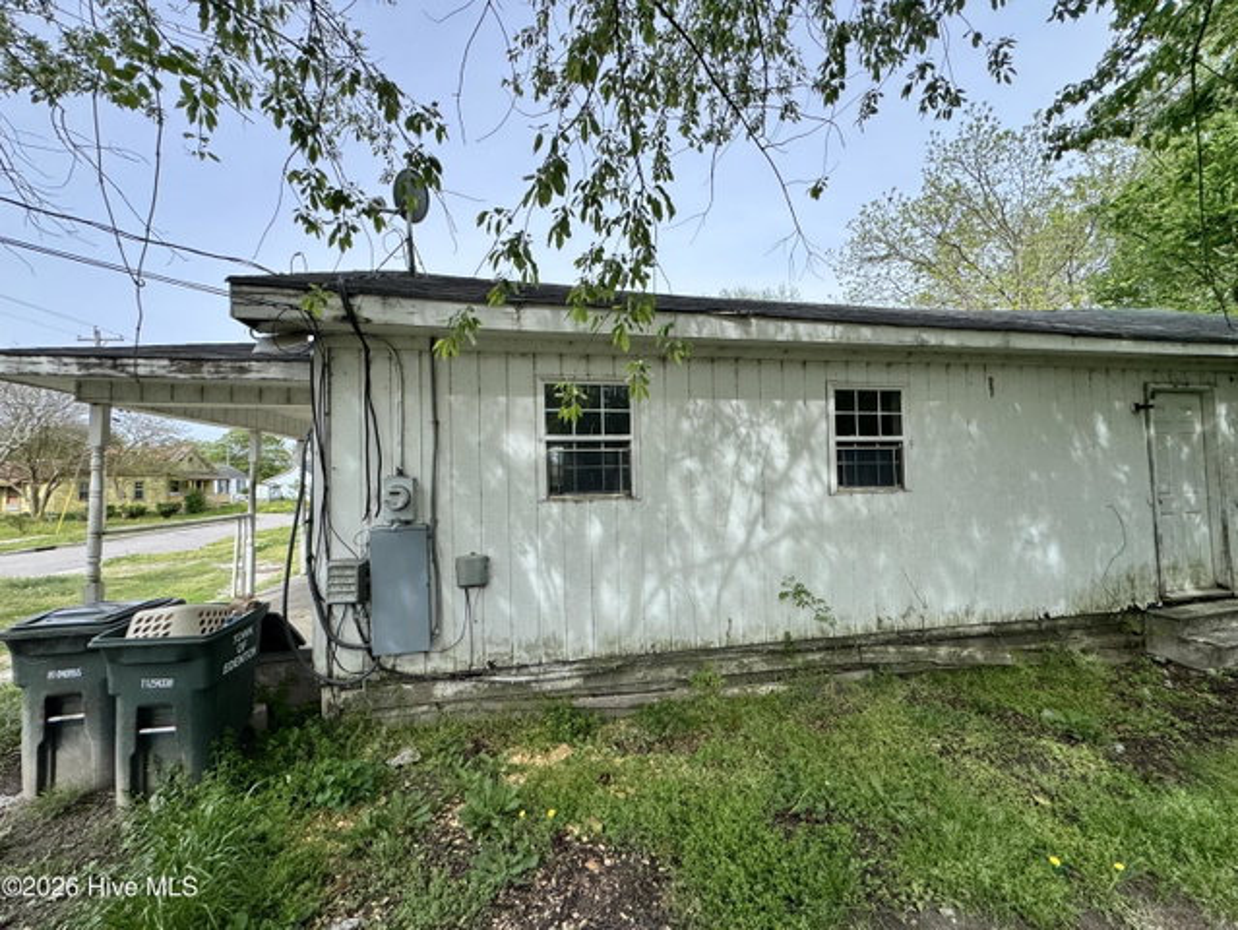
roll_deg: +1.5
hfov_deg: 102.0
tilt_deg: +1.6
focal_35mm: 14
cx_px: 619
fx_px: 501
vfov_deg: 85.7
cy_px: 465
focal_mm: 2.22
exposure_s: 1/756
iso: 40
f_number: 2.2
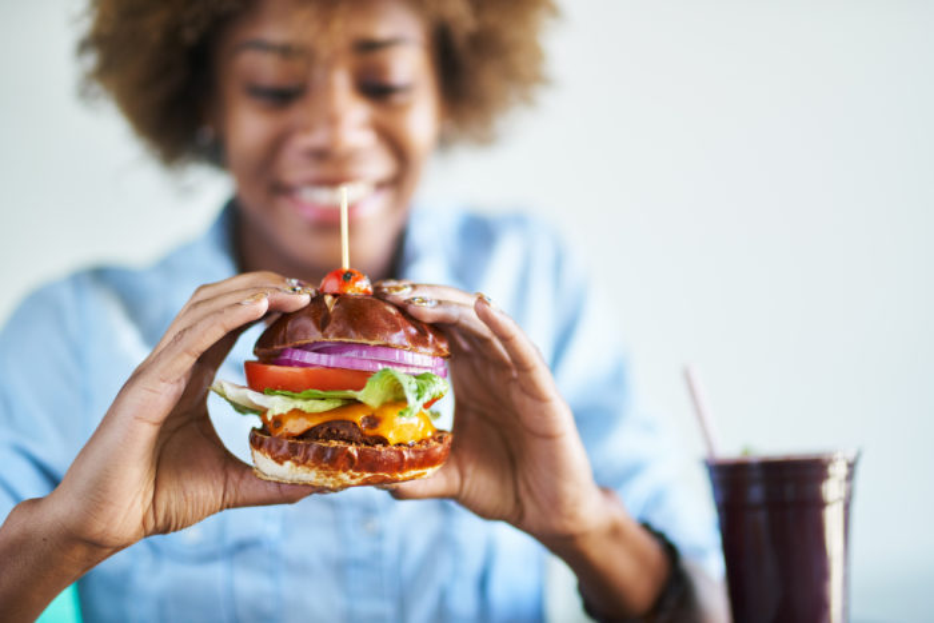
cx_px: 467
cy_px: 312
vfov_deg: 16.1
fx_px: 2206
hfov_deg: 23.9
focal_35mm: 85
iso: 200
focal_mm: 85
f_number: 1.4
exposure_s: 1/200
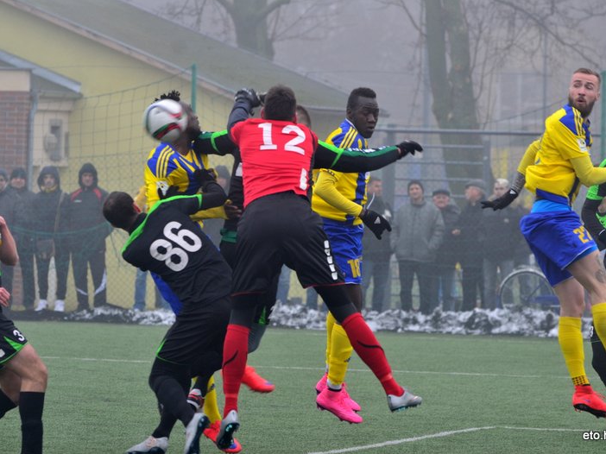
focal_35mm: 304
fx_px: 5312
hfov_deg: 6.5
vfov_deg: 4.9
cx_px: 289
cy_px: 228
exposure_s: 1/400
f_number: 5.6
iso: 250
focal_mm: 185
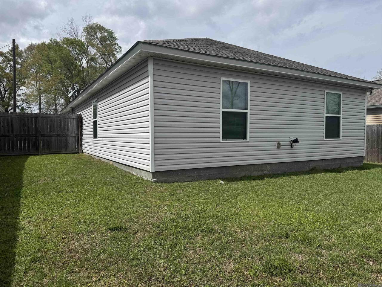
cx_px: 191
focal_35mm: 24
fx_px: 265
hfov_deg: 71.6
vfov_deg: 56.8
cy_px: 144
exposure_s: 1/7937
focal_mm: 6.76
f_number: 1.78
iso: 80
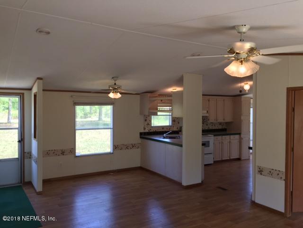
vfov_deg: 48.2
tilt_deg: -1.2
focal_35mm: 29
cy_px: 114
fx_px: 254
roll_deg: -1.3
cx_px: 152
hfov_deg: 61.7
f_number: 2.2
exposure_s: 1/120
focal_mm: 4.15
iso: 50
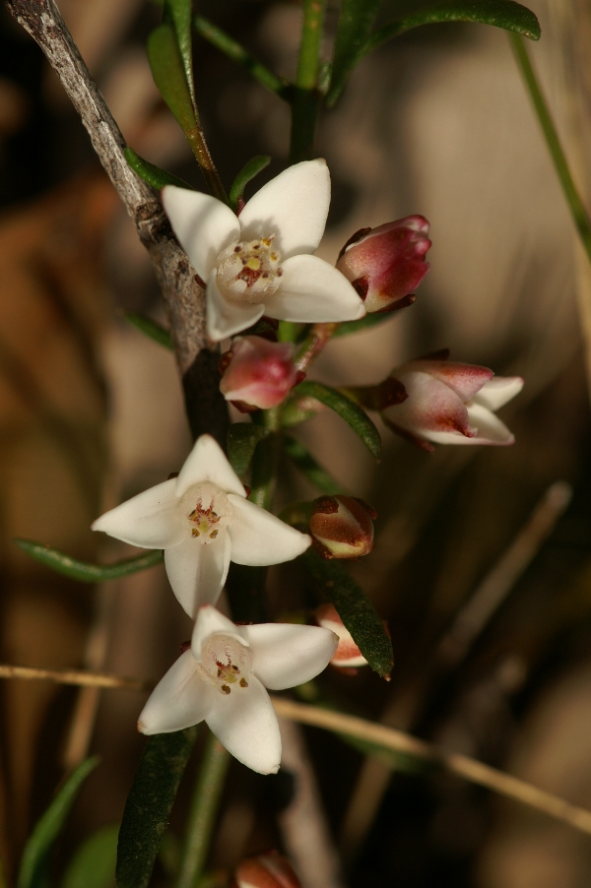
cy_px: 444
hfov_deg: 9.1
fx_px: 3699
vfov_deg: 13.7
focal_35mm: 150
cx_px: 296
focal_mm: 100
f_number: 6.3
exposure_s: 1/200
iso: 100
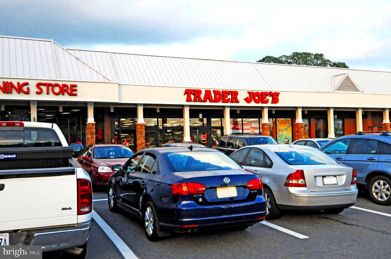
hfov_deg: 53.2
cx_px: 196
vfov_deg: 36.8
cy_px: 130
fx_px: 391
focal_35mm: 36
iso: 1250
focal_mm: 24
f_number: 10
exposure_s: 1/400
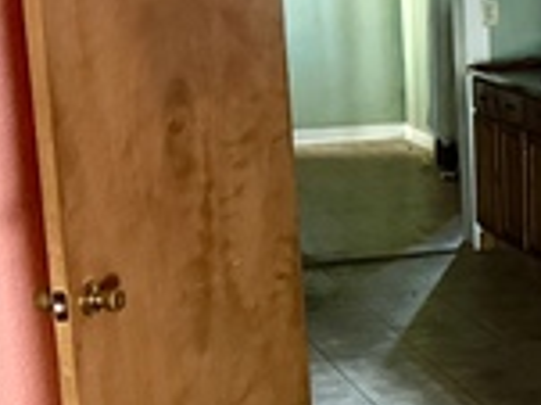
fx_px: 1593
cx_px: 1075
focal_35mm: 102
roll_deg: -1.3
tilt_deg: -8.8
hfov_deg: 15.5
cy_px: 136
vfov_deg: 14.5
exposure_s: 1/34
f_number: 1.78
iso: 1000
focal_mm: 6.76
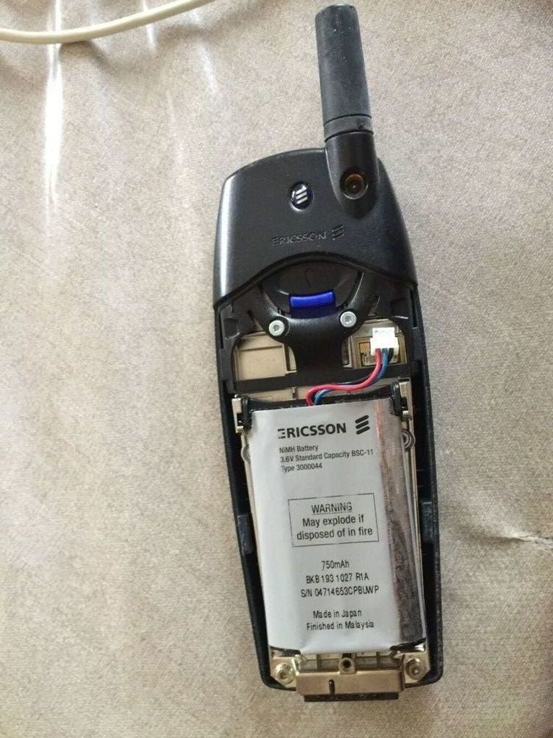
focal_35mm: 29
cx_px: 276
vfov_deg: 61.7
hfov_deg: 48.2
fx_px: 618
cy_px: 369
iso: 200
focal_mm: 4.15
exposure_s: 1/8
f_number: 2.2
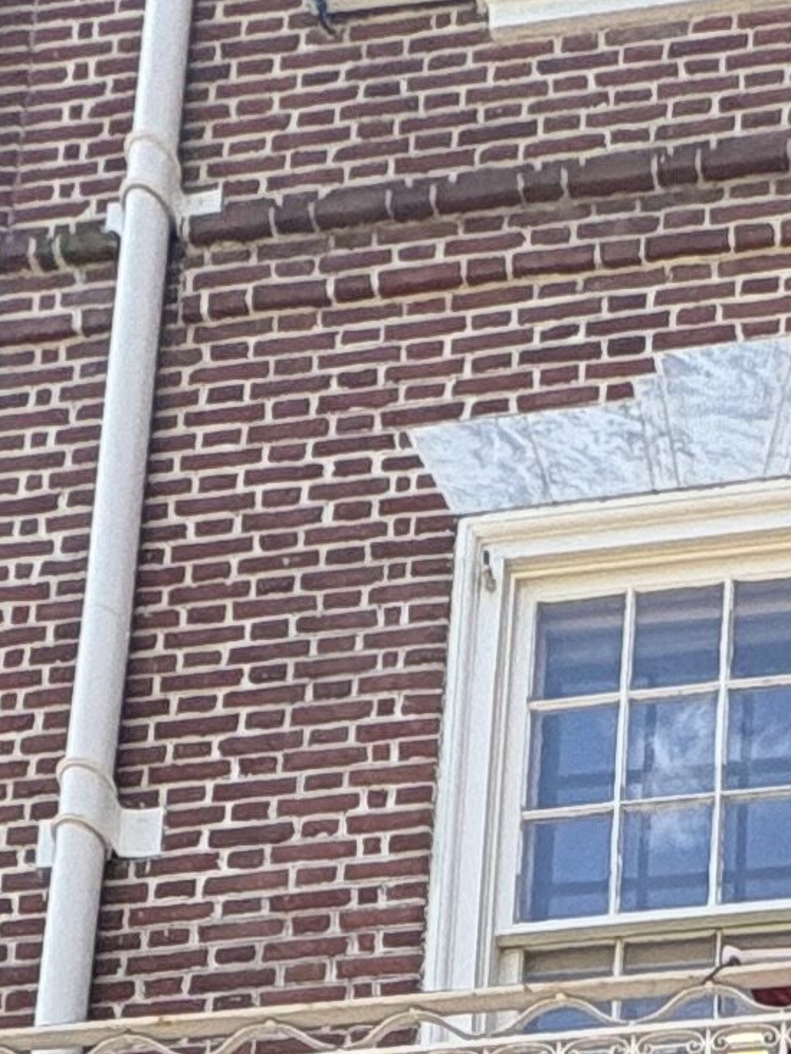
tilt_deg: +12.1
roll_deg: -0.3
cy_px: 2558
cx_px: 1063
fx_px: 2345
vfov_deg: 14.8
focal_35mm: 77
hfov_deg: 17.8
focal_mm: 2.22
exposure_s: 1/456
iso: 40
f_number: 2.2
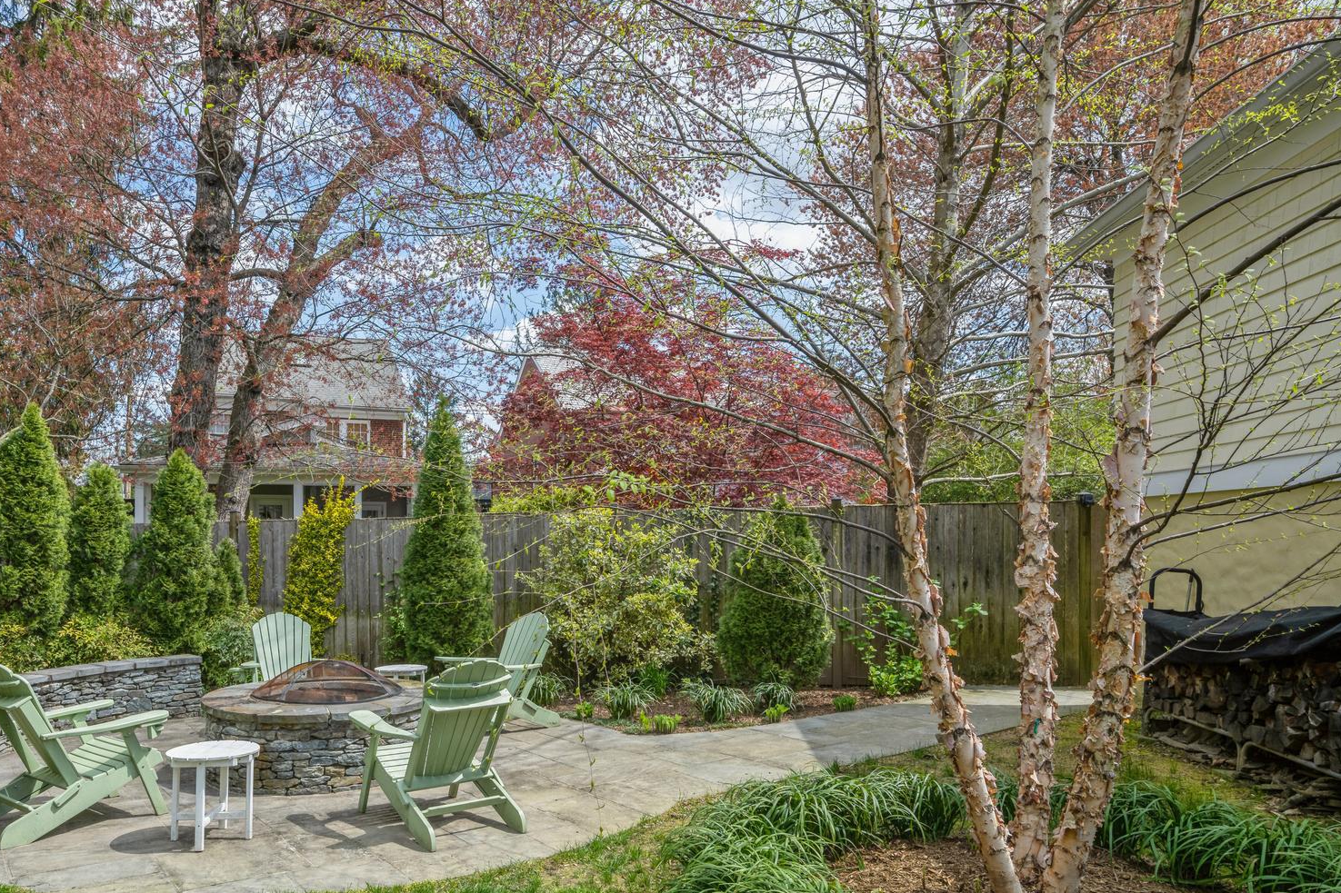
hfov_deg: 70.7
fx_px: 931
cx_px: 530
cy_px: 539
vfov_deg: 50.9
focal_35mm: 25
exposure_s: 1/160
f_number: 9
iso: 200
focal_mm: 18
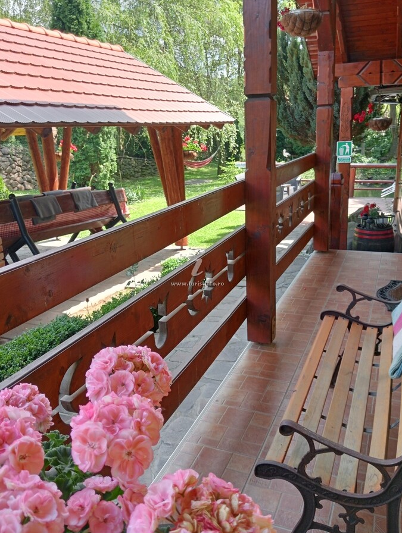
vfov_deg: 56.7
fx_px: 494
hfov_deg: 44.3
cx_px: 191
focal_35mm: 32
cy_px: 261
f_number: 1.8
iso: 111
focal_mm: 4.04
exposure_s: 1/112
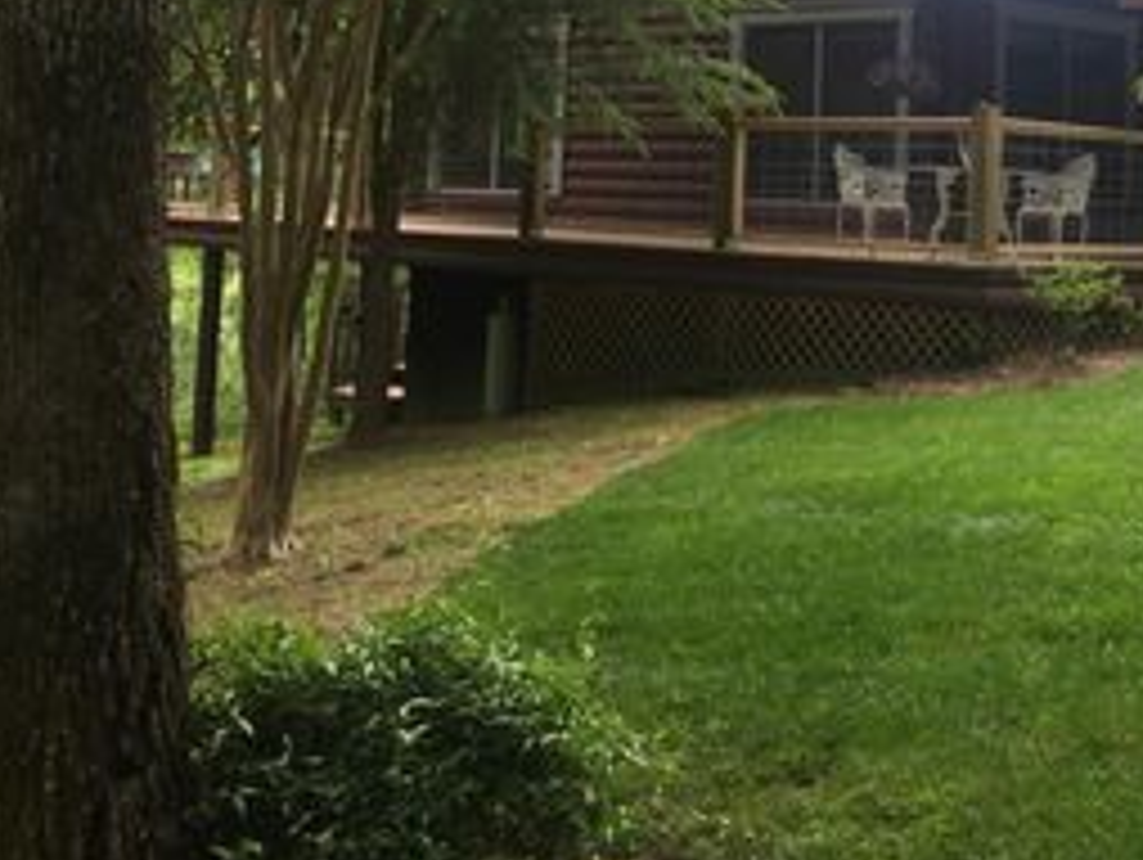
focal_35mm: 57
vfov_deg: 24.8
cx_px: 954
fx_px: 1884
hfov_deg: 32.6
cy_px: 61
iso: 32
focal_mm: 4.15
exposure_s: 1/286
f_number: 2.2
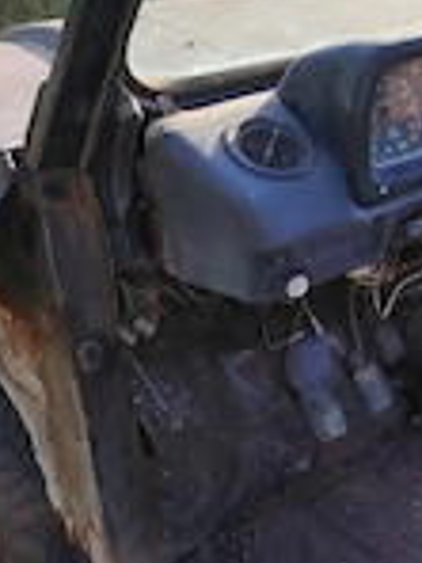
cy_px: 350
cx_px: 551
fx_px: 1057
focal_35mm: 65
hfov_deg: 20.6
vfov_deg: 29.7
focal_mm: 5.25
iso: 263
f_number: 1.75
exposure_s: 1/900
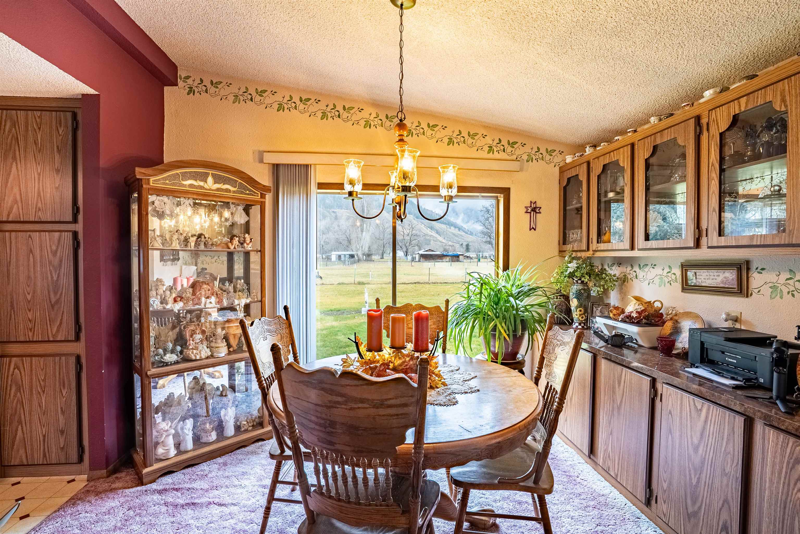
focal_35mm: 16
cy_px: 267
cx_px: 400
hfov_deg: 96.7
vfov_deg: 73.8
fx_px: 356
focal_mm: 16
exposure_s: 1/250
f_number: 8
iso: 400
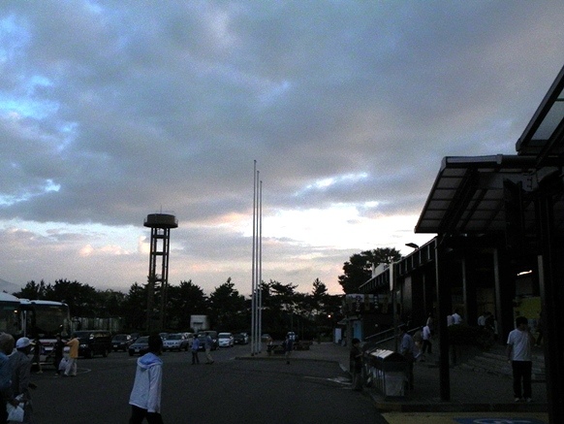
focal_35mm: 37
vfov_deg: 38.7
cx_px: 282
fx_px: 603
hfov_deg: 50.1
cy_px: 212
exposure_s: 1/445
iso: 400
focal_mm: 6.6
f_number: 8
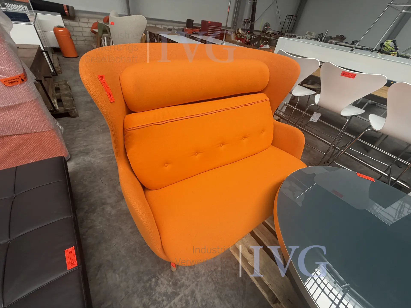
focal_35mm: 14
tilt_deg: -41.2
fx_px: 166
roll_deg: -5.2
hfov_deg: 102.1
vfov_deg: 85.7
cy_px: 154
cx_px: 206
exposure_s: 1/121
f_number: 2.2
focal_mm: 2.22
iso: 200
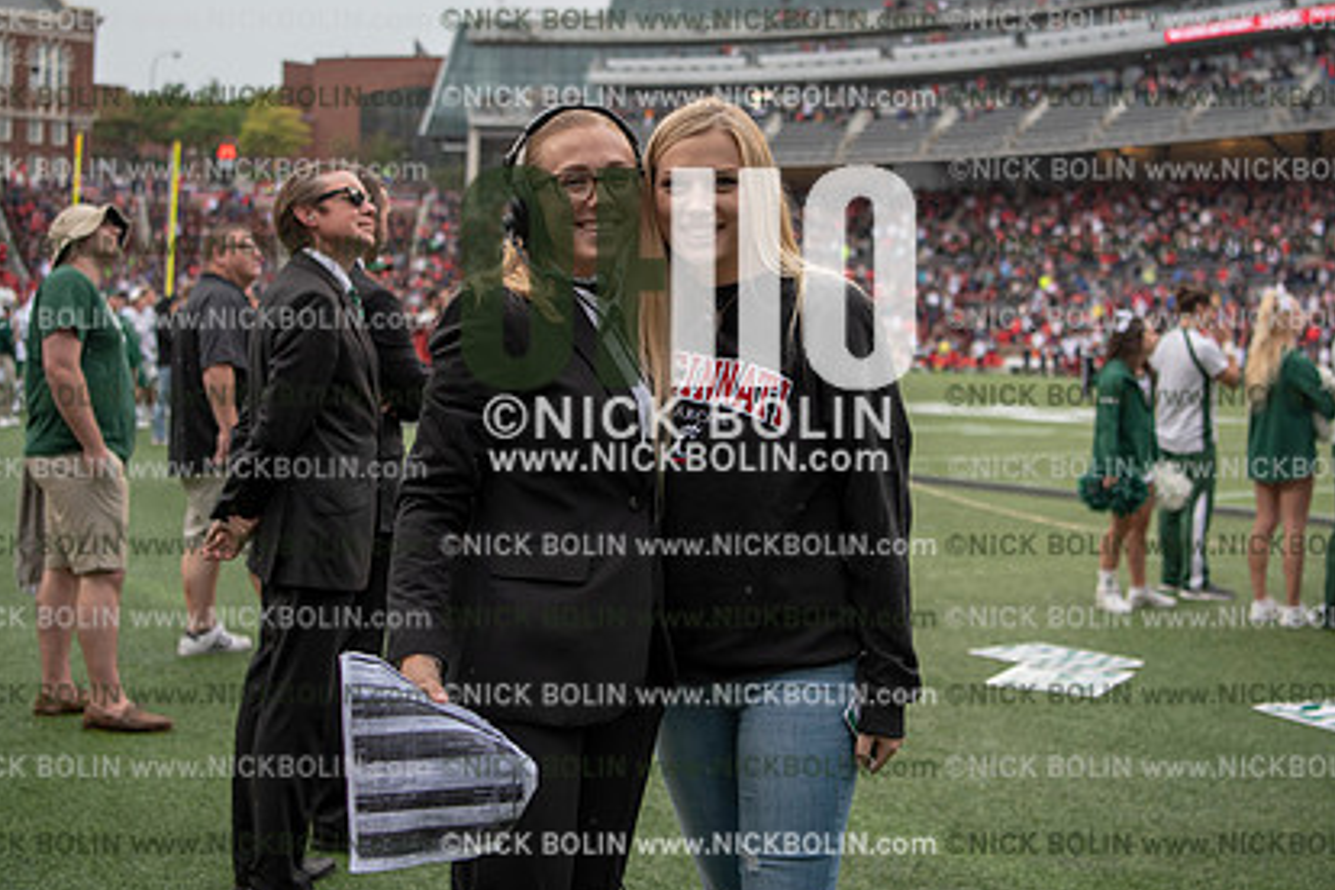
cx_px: 687
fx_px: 1817
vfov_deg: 27.4
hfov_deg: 40.3
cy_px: 321
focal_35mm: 49
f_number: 2.8
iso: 250
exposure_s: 1/1000
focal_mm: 35
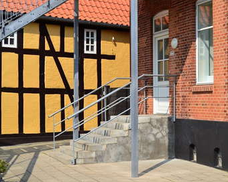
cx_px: 119
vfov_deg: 23.1
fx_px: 445
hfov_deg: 28.7
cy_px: 89
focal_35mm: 66
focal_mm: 38
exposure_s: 1/400
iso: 400
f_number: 11
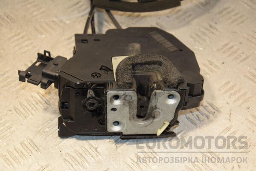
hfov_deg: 23.4
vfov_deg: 15.7
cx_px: 128
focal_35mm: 87
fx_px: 619
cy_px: 86
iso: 800
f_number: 5.6
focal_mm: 58
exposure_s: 1/200
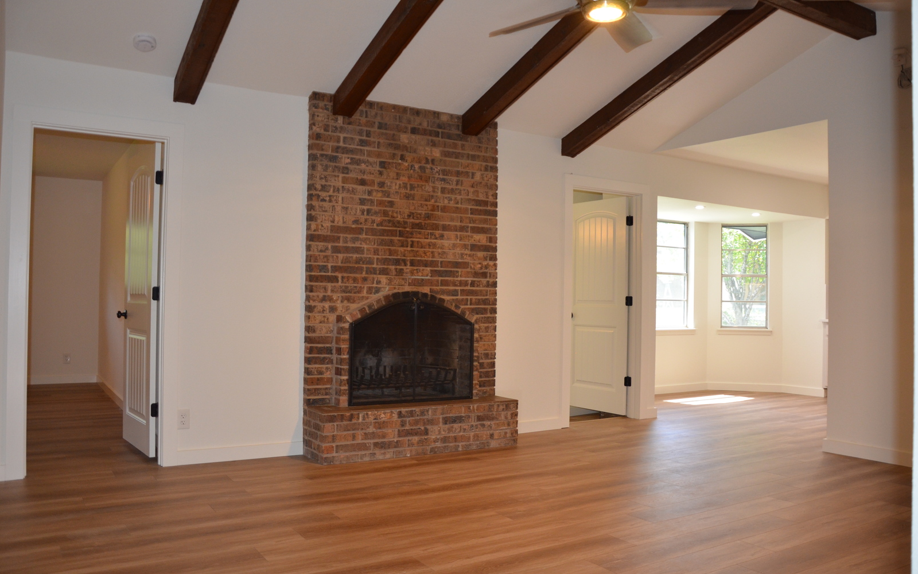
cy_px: 284
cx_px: 467
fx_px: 701
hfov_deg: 66.5
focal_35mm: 28
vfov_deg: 44.5
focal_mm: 18
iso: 560
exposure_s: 1/60
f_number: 3.5
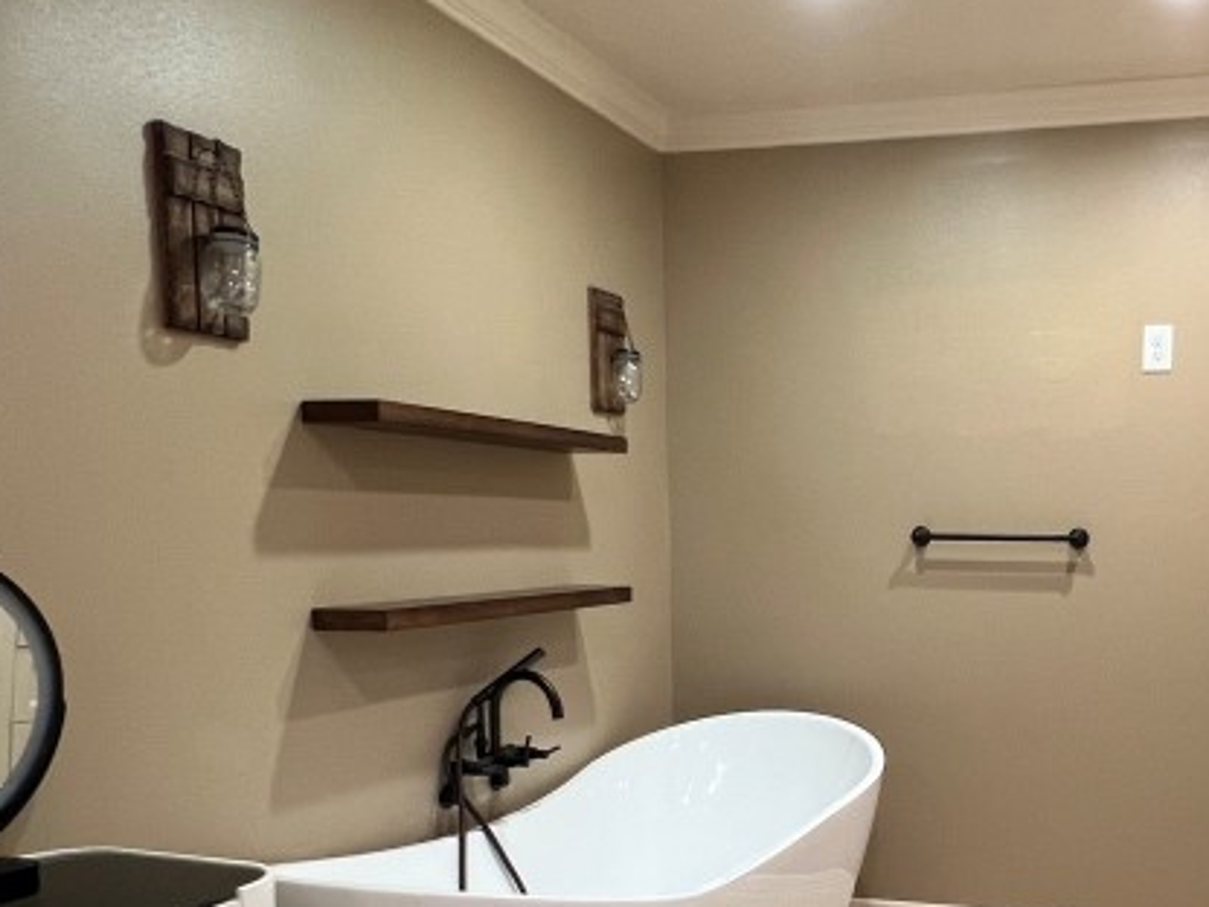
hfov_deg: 53.2
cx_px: 959
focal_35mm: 32
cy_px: 637
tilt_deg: -4.8
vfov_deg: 43.3
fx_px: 1118
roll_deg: +0.1
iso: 160
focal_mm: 1.57
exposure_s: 1/60
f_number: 1.8
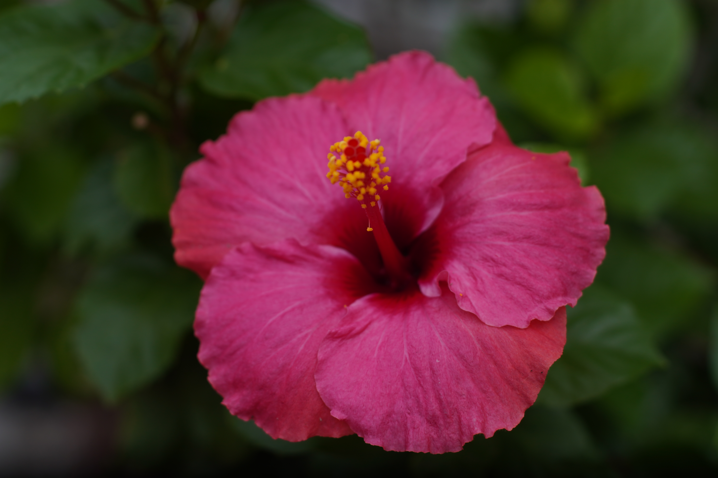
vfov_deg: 18.2
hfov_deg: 27.0
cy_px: 239
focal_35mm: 75
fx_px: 1496
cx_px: 359
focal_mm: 50
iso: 100
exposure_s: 1/800
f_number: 3.2
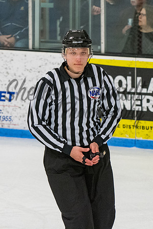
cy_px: 86
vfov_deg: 6.3
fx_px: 2085
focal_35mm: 327
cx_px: 96
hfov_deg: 4.2
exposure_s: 1/800
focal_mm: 116
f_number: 3.5
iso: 2500
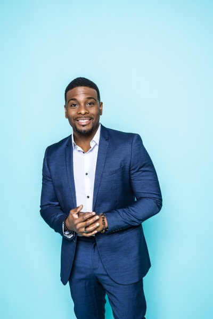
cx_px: 106
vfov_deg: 39.6
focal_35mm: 50
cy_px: 160
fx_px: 443
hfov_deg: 27.0
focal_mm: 50
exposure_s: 1/160
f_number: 6.3
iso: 200
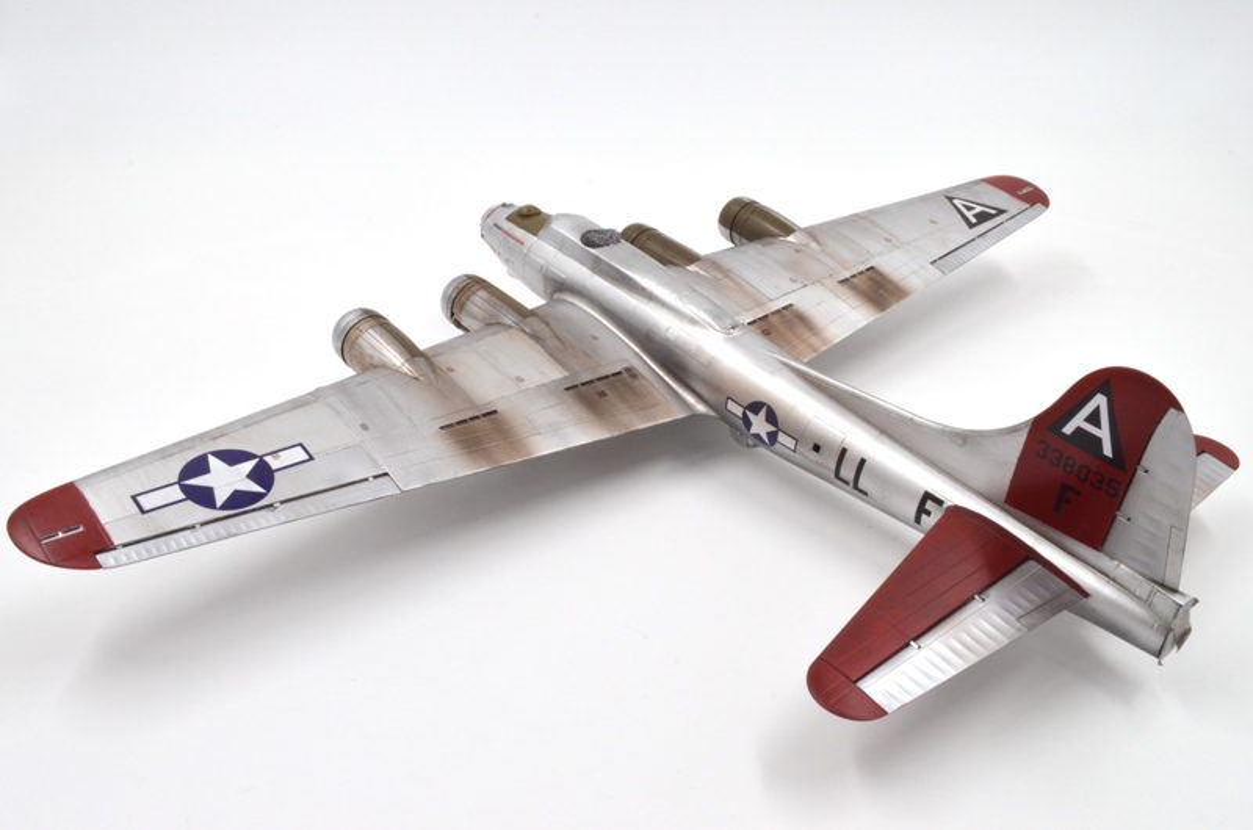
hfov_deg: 57.3
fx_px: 1146
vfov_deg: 39.8
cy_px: 415
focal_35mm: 33
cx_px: 626
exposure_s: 1/30
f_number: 25
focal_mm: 22
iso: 400
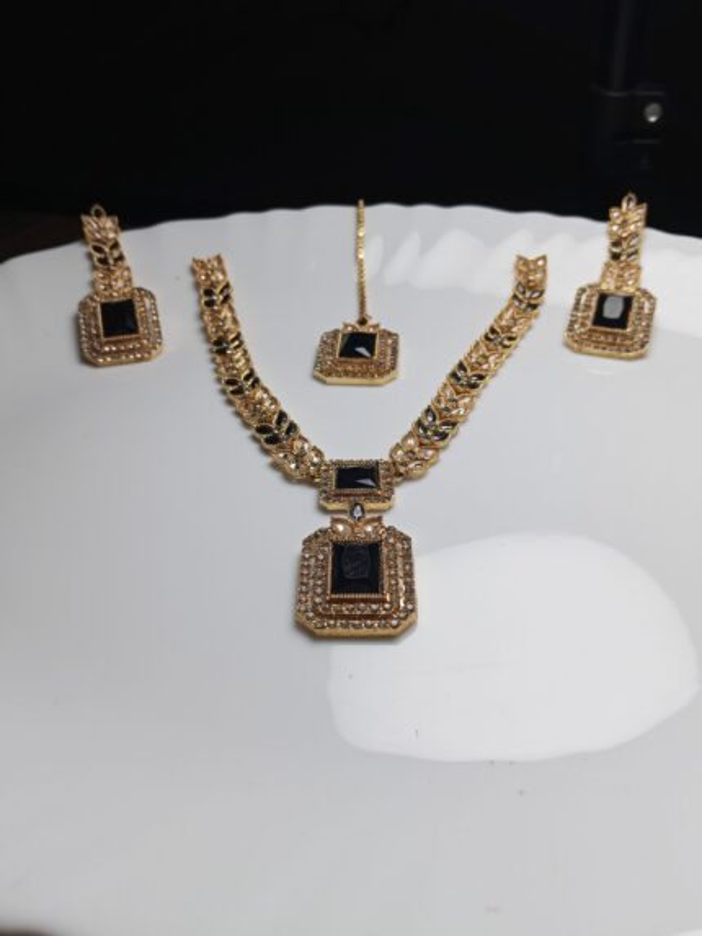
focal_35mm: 27
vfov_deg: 65.3
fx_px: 730
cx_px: 351
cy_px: 468
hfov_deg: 51.4
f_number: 1.8
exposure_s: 1/179
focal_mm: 3.98
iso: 64
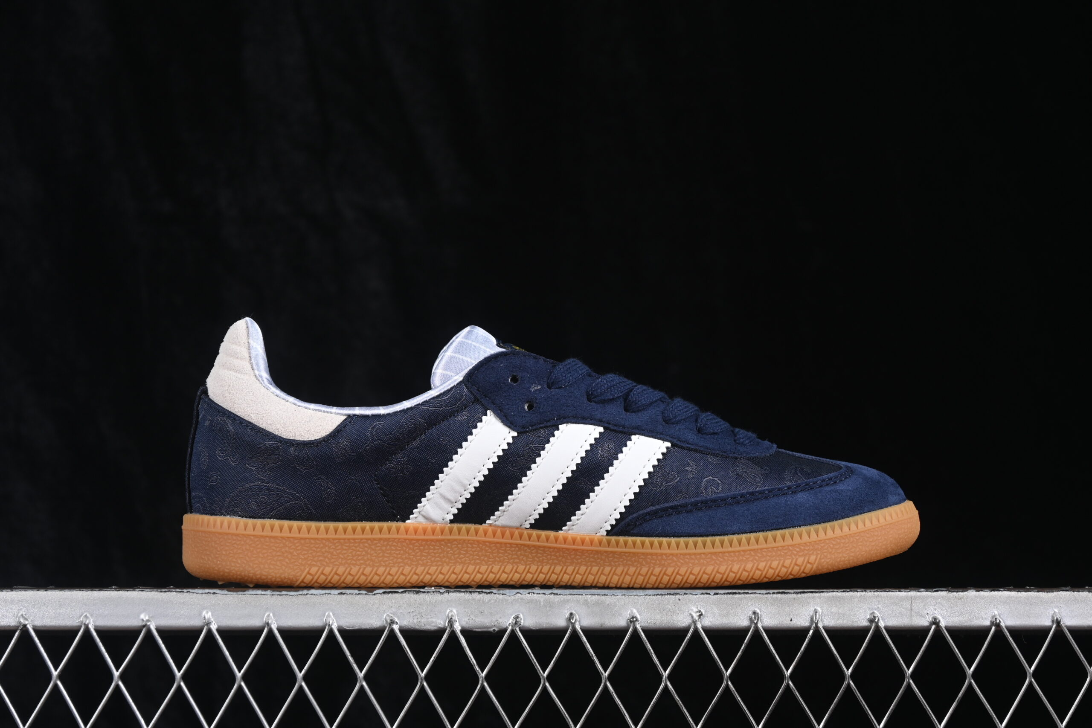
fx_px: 2275
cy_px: 364
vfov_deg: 18.2
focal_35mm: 75
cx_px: 546
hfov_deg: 27.0
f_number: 6.3
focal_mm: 50
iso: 160
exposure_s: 1/60
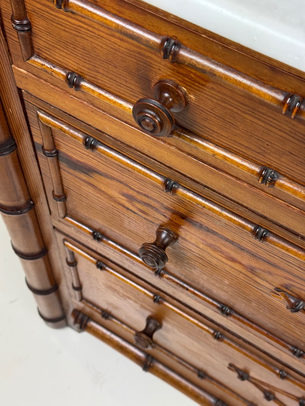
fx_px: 564
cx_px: 152
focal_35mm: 48
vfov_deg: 39.7
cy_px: 203
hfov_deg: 30.3
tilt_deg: -58.2
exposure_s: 1/100
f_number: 1.78
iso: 160
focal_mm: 6.76
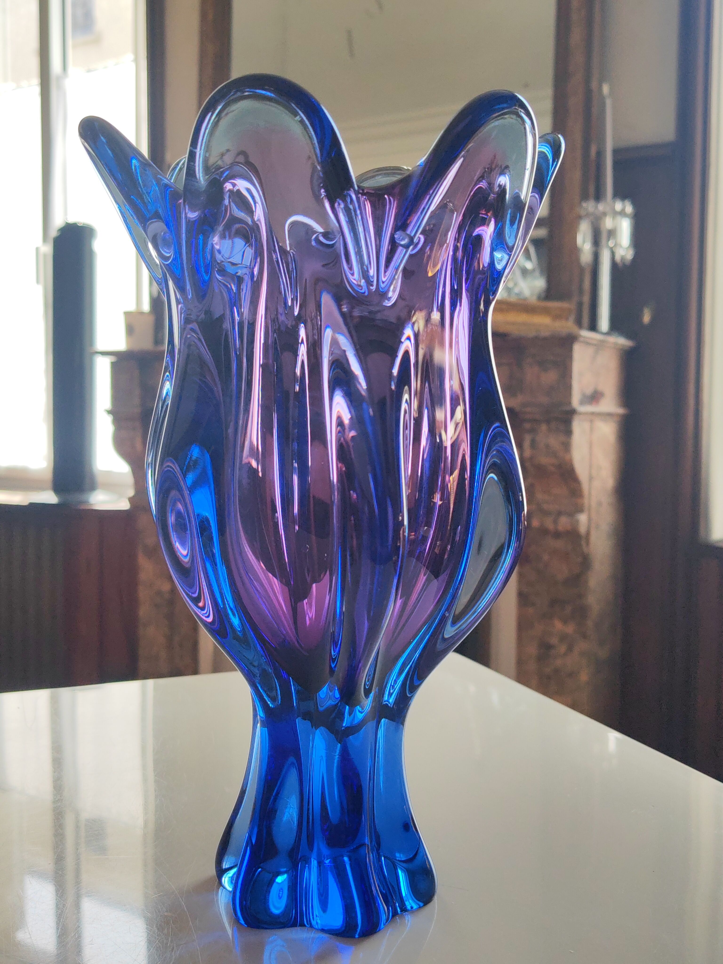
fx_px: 1086
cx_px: 362
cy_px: 482
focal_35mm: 39
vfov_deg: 47.9
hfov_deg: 36.8
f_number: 1.8
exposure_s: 1/310
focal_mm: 5.53
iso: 50
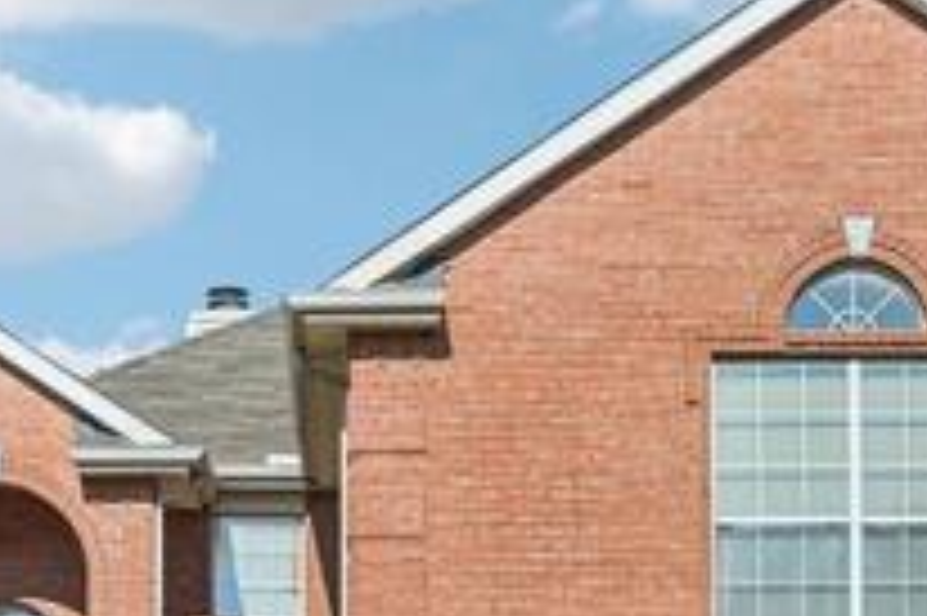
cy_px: 728
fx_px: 2393
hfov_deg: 21.8
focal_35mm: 93
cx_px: 310
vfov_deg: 14.3
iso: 400
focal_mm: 30
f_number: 8
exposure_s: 1/2000
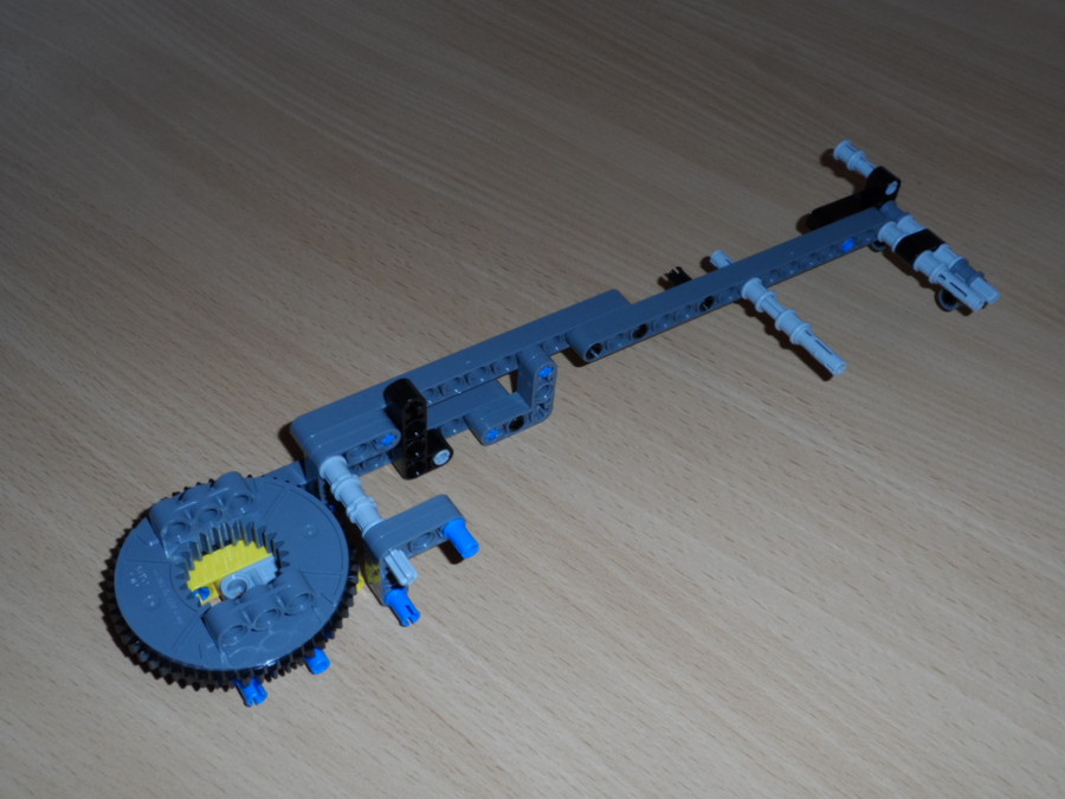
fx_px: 1261
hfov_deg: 45.8
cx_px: 532
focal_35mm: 41
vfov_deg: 35.1
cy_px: 400
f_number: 7.4
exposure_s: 1/15
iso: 100
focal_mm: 6.8
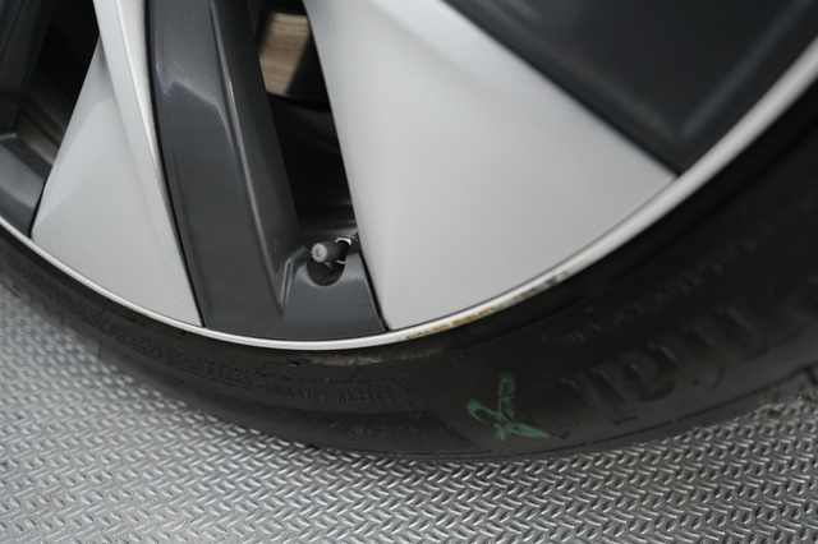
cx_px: 409
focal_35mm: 24
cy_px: 272
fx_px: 545
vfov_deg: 53.1
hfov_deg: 73.8
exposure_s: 1/160
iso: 3200
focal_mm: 24
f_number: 2.8
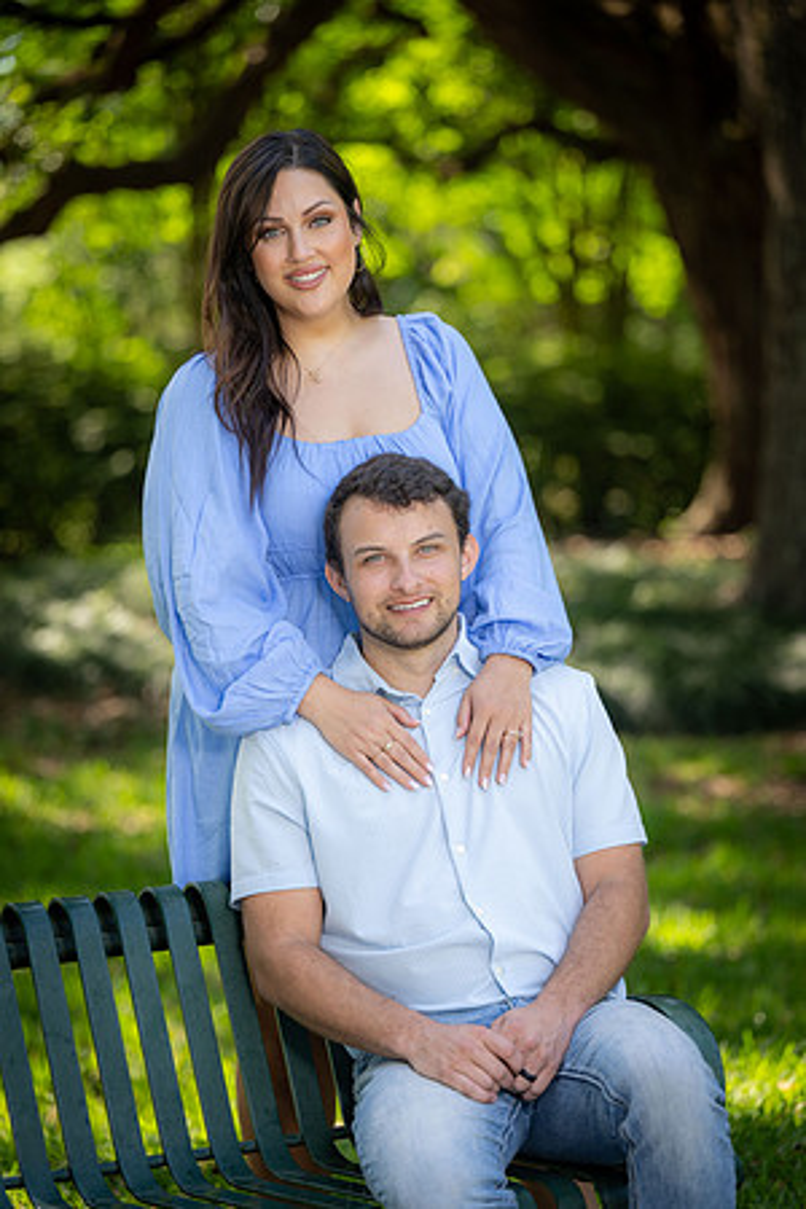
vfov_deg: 19.5
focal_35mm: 105
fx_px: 3526
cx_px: 403
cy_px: 604
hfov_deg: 13.0
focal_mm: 105
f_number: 2.8
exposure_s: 1/125
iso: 100
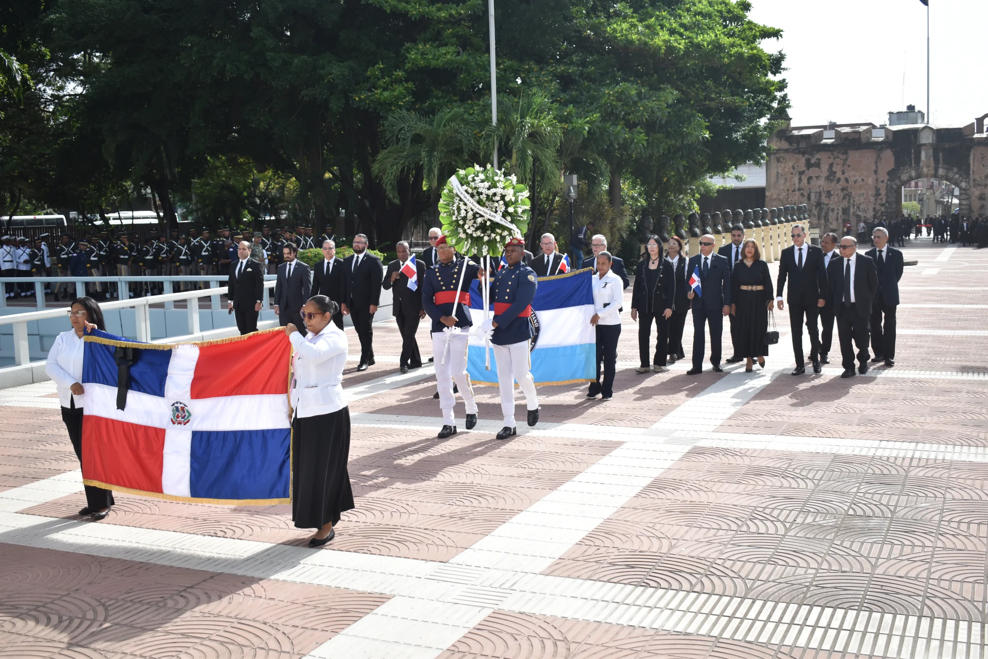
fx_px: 1111
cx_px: 494
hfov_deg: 47.9
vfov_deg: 33.0
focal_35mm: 40
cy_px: 330
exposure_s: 1/500
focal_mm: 27
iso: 100
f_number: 4
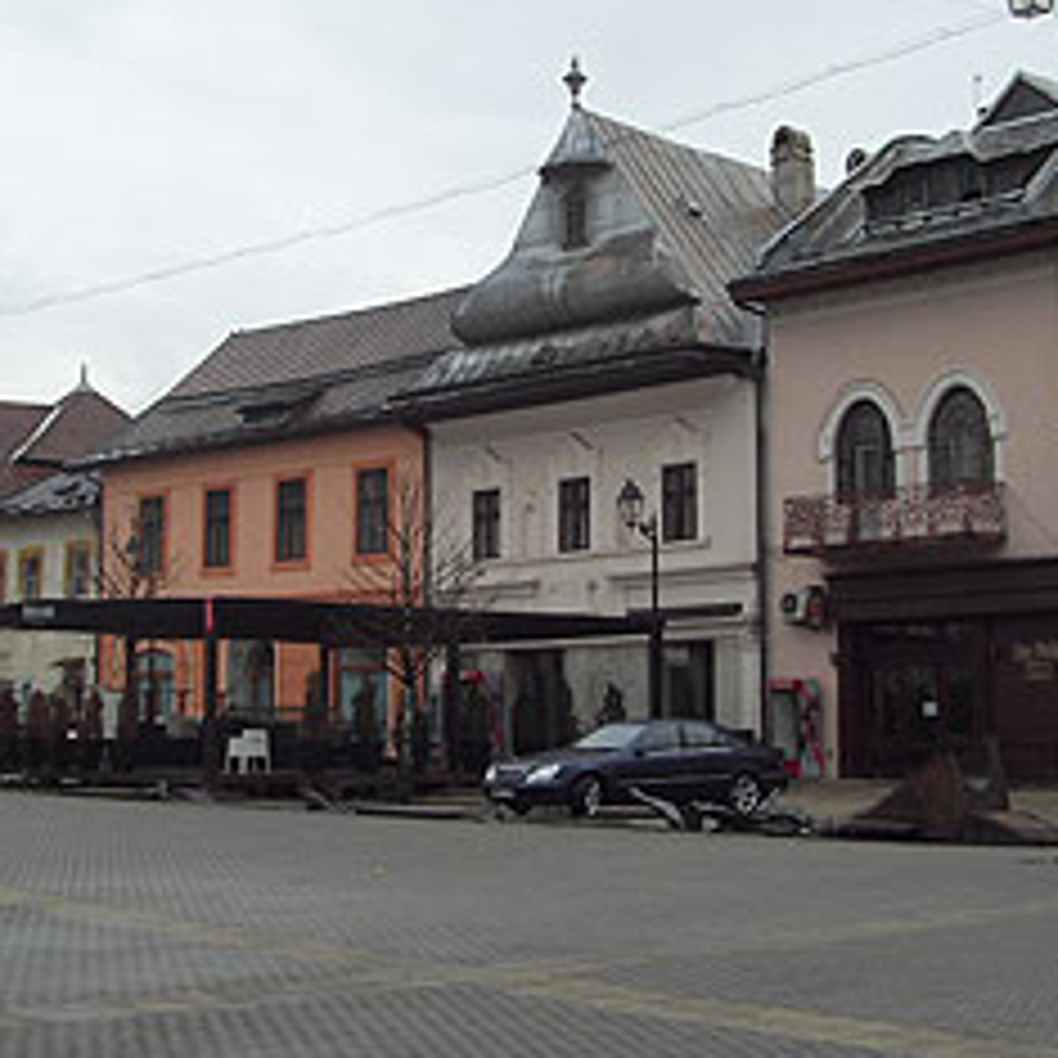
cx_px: 428
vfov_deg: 26.0
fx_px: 2282
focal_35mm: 66
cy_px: 423
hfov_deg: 26.1
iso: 80
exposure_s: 1/180
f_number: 6.2
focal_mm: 6.6
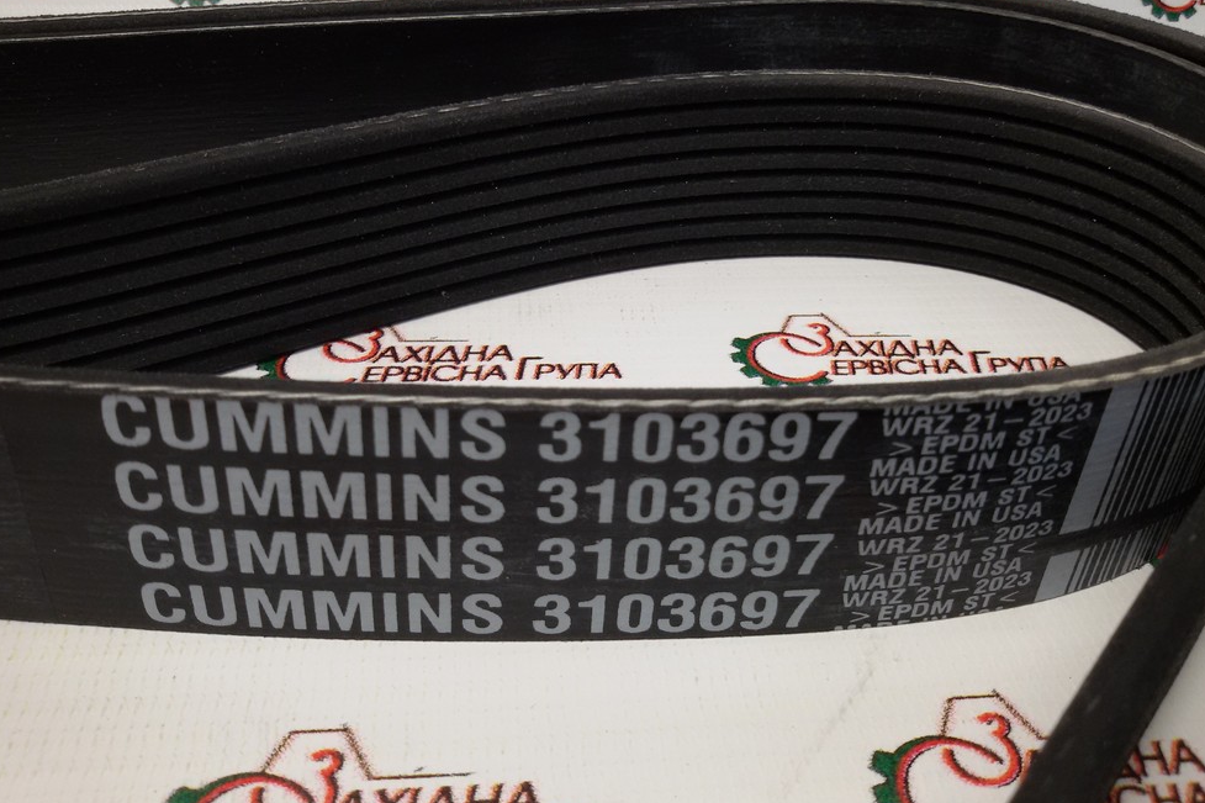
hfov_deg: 57.2
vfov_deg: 39.9
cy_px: 350
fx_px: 1104
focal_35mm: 33
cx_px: 606
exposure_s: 1/50
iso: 40
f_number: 2.4
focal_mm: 2.93
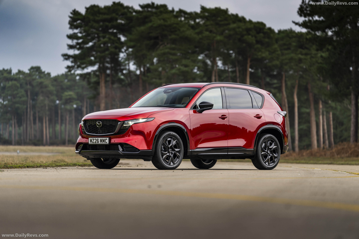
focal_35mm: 142
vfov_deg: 9.7
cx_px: 180
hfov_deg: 14.4
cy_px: 120
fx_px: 1416
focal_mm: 142
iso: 50
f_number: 3.2
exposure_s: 1/100
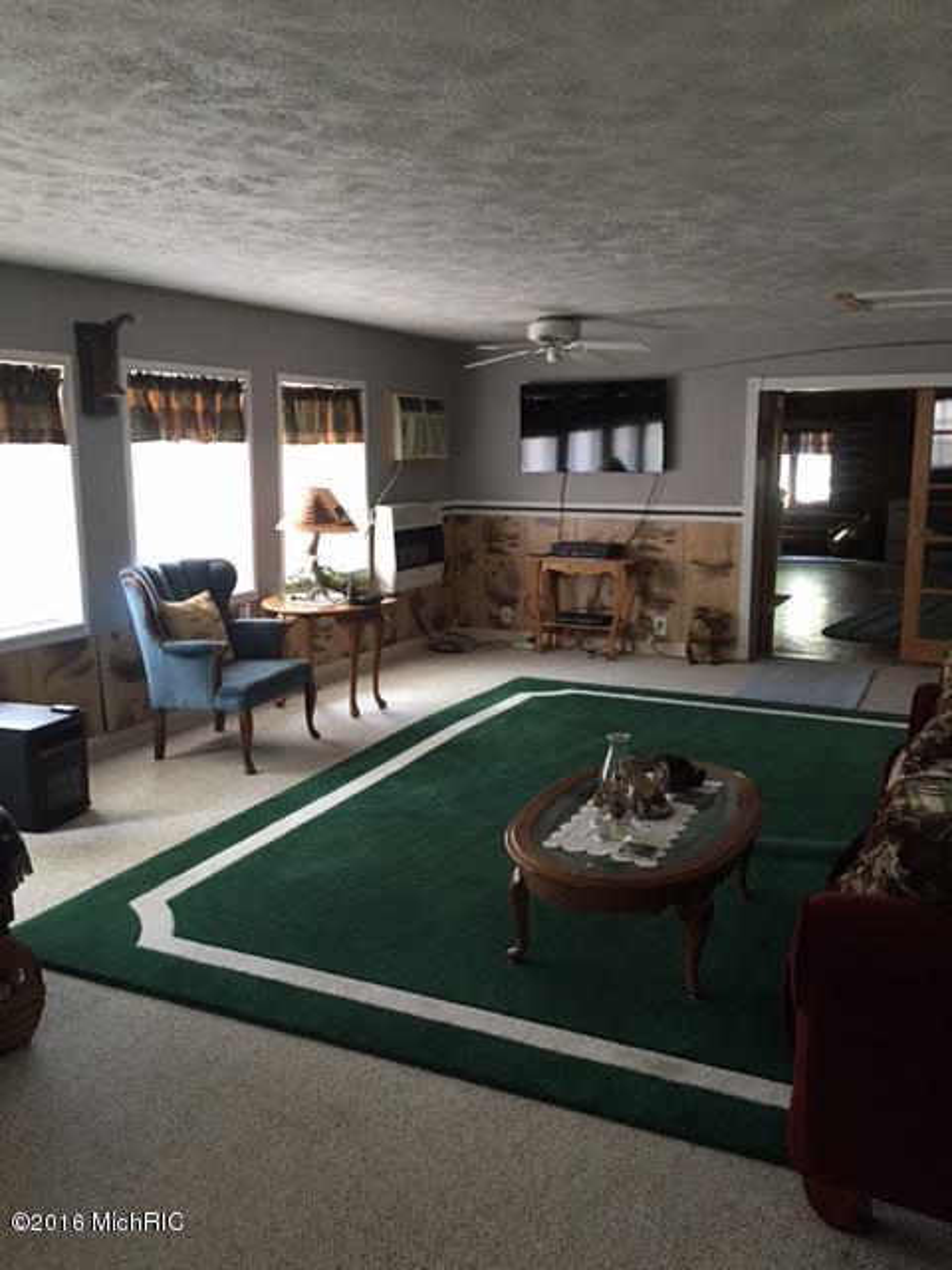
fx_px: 1063
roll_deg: -0.3
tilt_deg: -11.9
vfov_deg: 61.7
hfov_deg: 48.2
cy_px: 635
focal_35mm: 29
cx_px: 476
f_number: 2.2
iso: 100
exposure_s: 1/8
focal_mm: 4.15
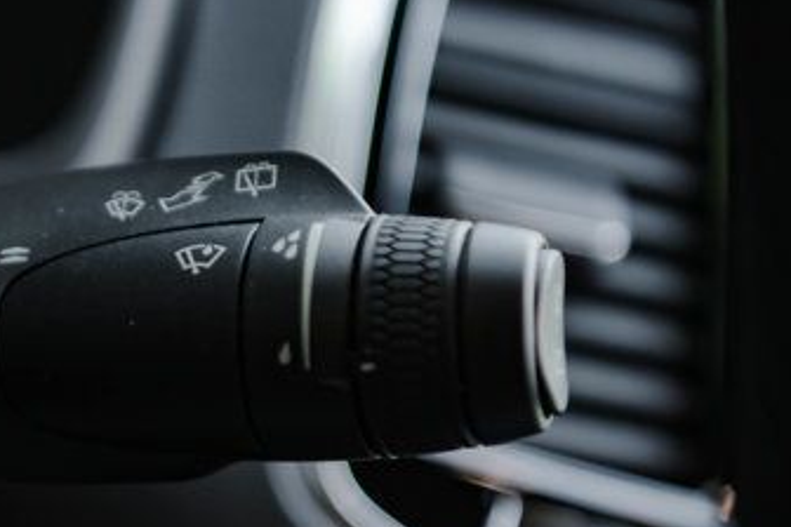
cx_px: 120
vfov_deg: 13.8
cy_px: 300
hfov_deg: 20.3
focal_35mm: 99
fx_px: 2175
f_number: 2.8
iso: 1250
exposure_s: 1/200
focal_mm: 52
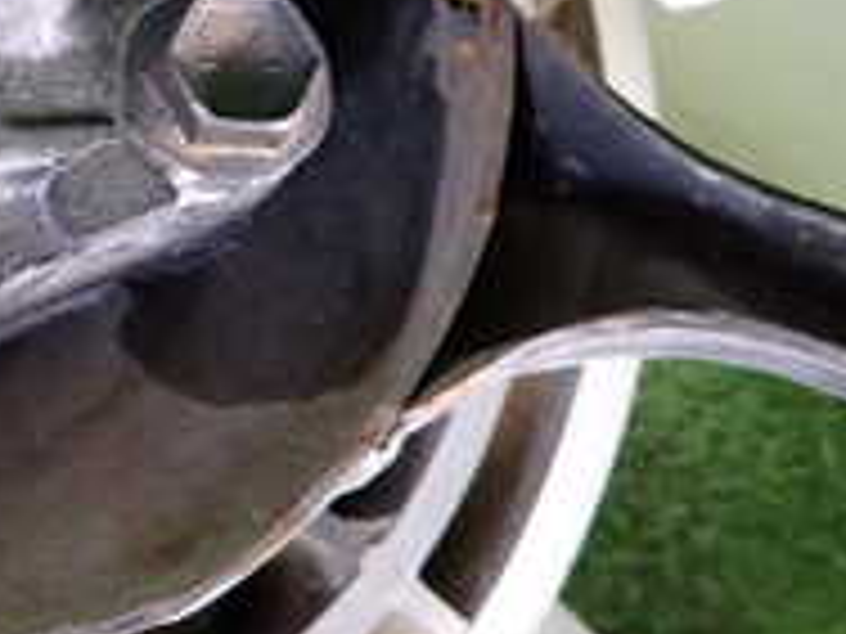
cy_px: -67
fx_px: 1955
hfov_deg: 22.5
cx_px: -162
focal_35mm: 80
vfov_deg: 17.8
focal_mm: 4.5
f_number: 2
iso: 400
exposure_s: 1/30
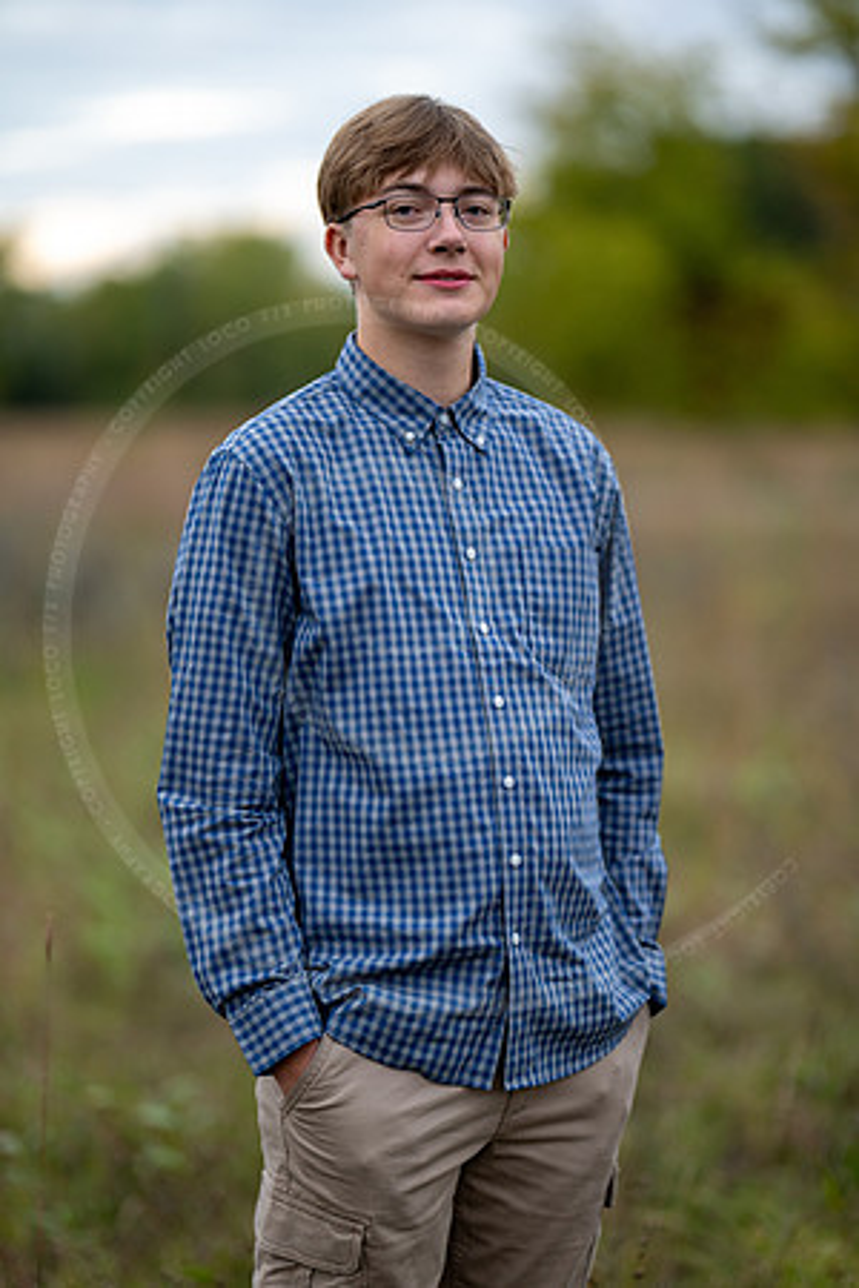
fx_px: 3042
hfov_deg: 16.1
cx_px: 430
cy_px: 644
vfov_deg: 23.9
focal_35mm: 85
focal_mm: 85
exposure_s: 1/400
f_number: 1.2
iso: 500
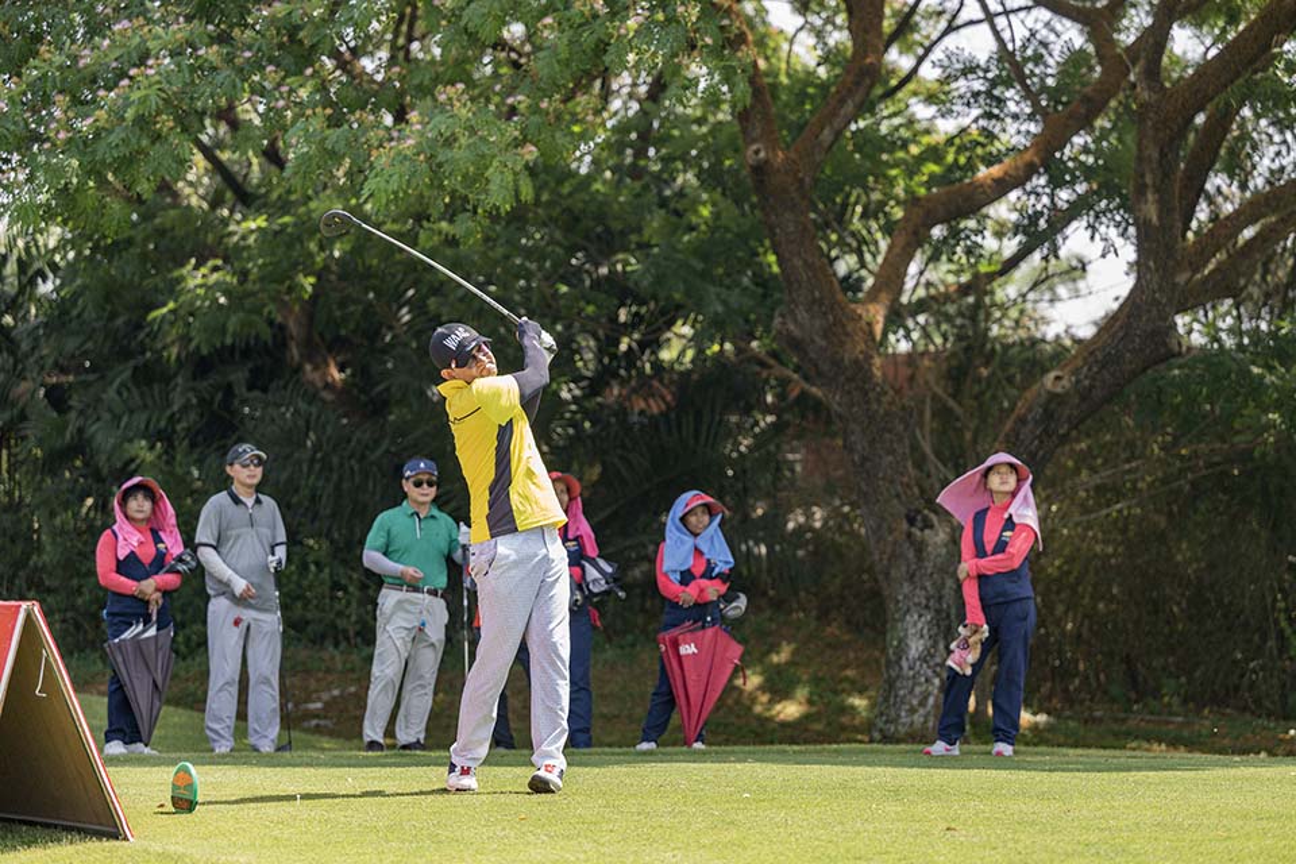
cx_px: 648
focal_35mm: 95
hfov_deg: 21.5
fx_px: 3420
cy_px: 432
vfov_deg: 14.4
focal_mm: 95
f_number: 2.8
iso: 900
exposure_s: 1/3200
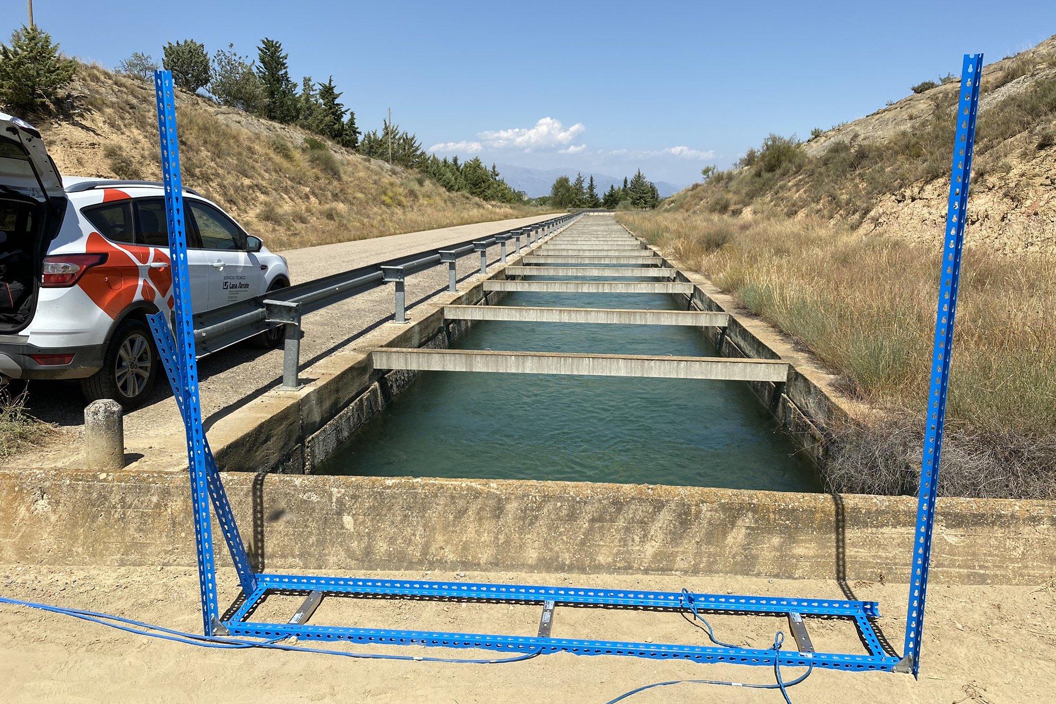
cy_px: 320
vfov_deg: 46.4
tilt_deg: -7.9
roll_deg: -0.3
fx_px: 821
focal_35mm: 28
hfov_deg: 65.5
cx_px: 545
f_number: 1.8
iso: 32
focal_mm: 4.25
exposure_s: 1/3846
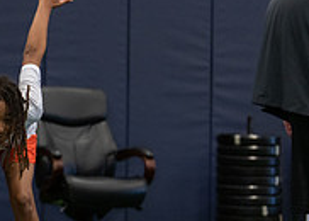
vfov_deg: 8.4
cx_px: -3
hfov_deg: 11.6
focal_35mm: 172
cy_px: 118
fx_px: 1509
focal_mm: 50
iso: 1250
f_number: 1.2
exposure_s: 1/1000
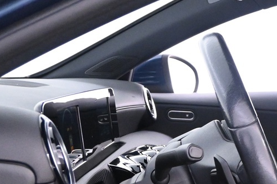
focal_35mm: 95
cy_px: 254
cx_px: 409
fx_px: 729
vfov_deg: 13.8
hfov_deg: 19.0
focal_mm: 19.5
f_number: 4.5
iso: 3200
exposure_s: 1/20
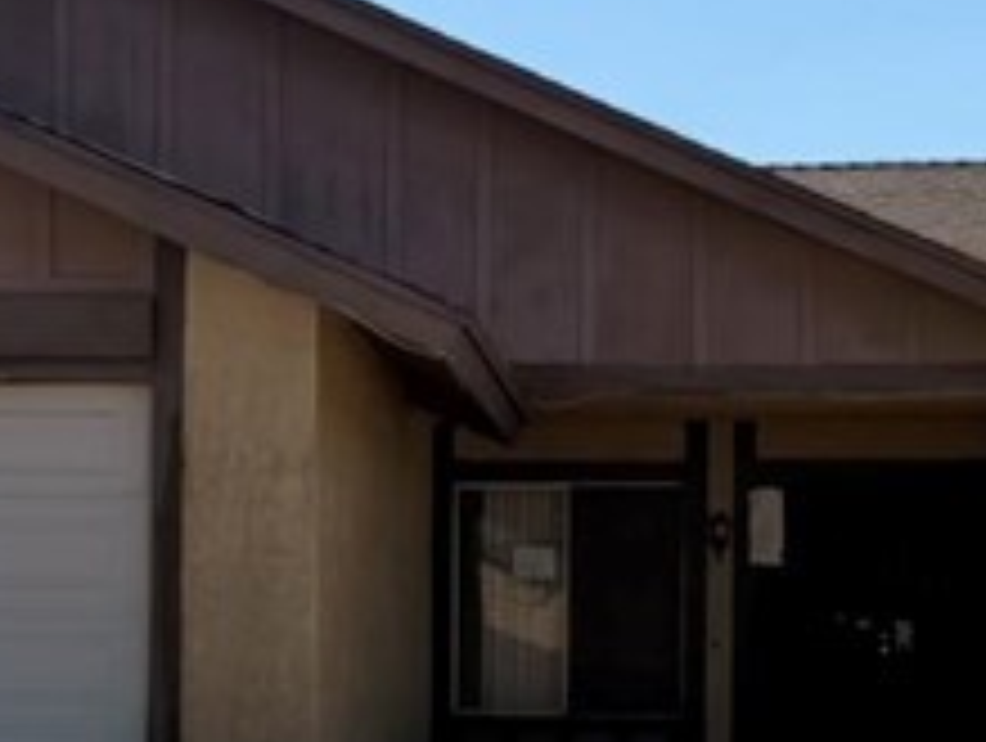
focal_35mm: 112
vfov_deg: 13.0
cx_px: 446
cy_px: 791
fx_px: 3195
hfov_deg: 17.5
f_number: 1.78
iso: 80
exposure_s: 1/6711
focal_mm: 6.76
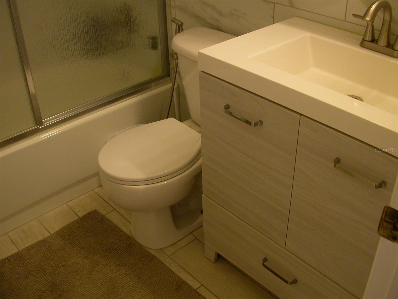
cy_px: 150
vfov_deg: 37.7
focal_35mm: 38
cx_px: 199
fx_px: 437
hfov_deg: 49.0
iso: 100
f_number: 2.6
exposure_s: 1/33.5
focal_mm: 7.85
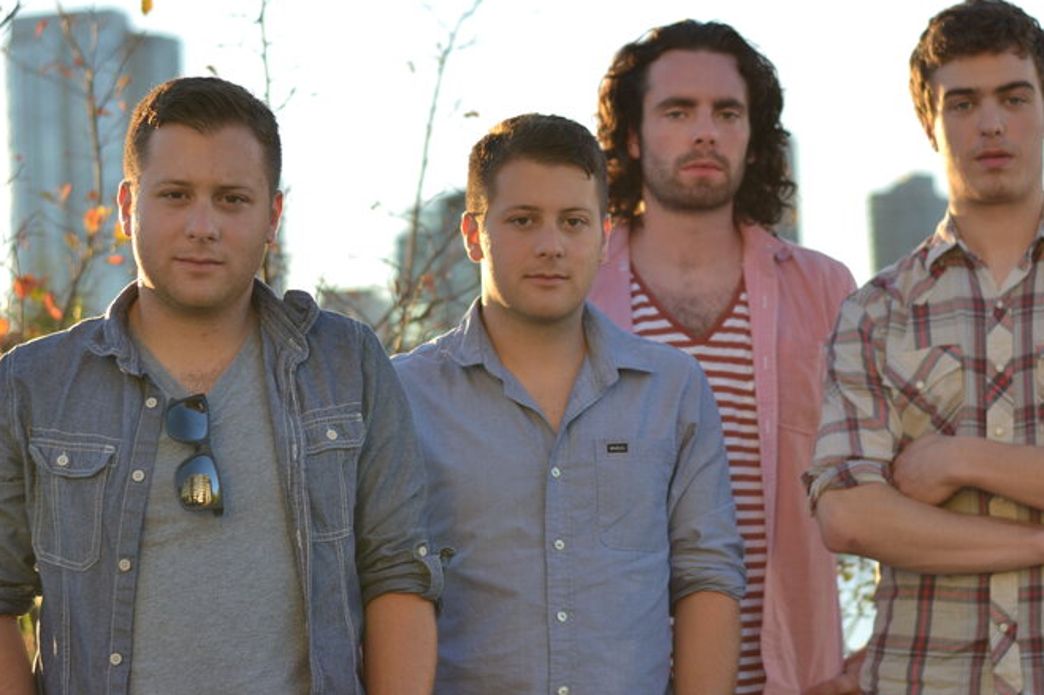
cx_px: 615
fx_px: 2638
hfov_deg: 22.4
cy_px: 300
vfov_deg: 15.0
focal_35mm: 91
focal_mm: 50
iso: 100
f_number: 2.8
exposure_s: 1/320
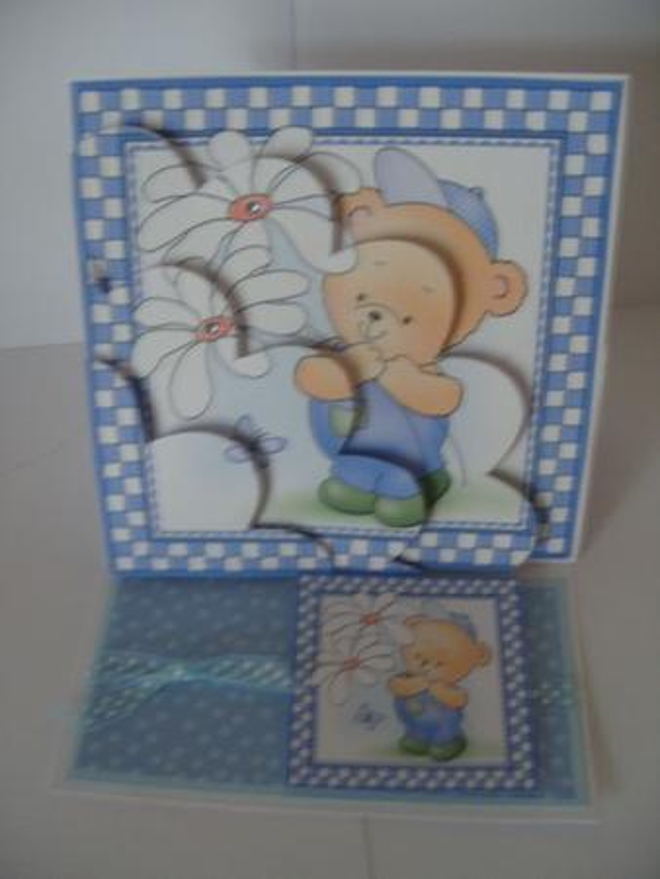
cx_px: 330
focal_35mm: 35
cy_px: 440
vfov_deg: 52.6
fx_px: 889
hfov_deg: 40.7
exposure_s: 1/4
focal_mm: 7.8
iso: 200
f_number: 2.8
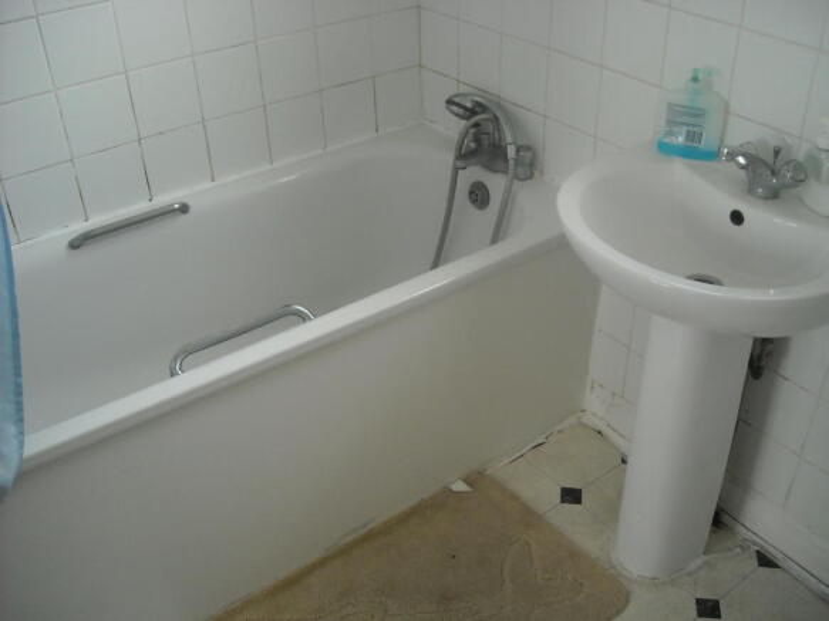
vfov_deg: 40.7
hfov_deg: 52.6
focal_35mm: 35
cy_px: 310
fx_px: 838
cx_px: 414
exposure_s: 1/141
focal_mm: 5.7
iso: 208
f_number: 2.8
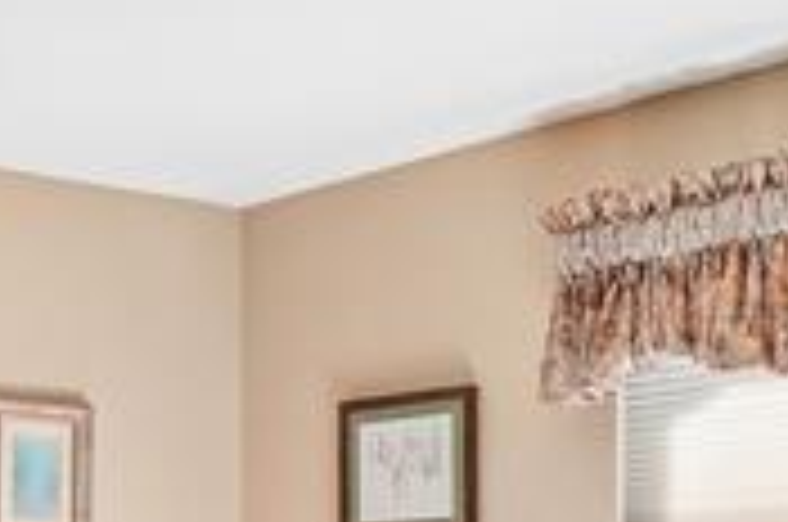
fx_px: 1923
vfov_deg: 14.8
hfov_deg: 22.6
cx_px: 90
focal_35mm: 88
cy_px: 688
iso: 400
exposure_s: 1/20
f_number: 8
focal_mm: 10
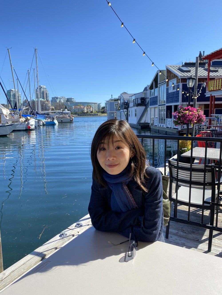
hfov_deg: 53.1
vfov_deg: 67.3
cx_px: 111
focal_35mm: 26
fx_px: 222
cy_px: 148
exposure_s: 1/1464
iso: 32
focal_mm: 4.25
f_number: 1.8
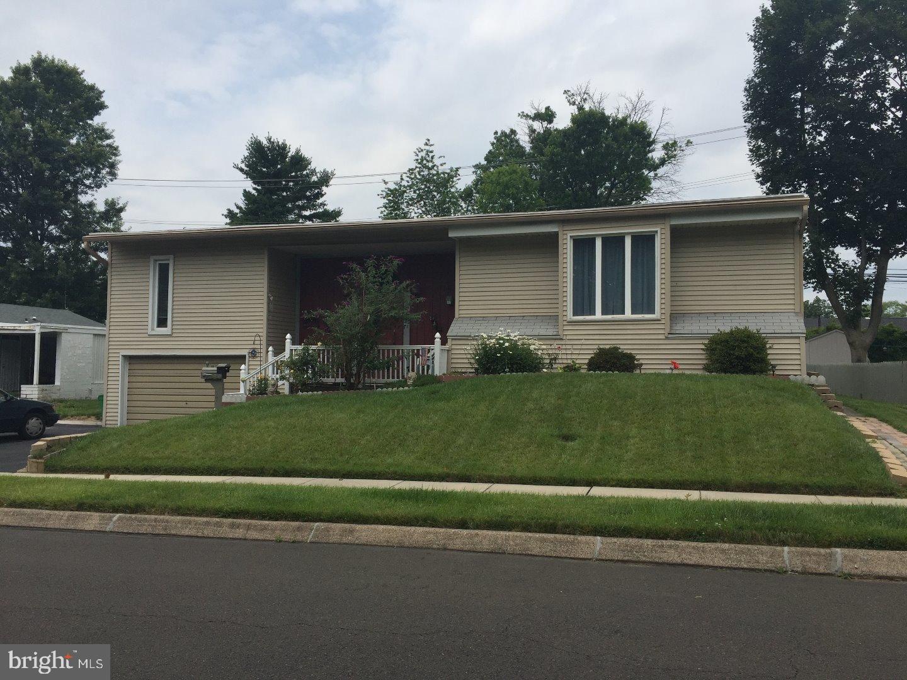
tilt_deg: +2.2
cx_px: 454
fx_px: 760
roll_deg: -1.7
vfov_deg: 48.2
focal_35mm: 29
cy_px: 340
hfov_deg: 61.7
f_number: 2.2
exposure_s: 1/3300
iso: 32
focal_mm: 4.15
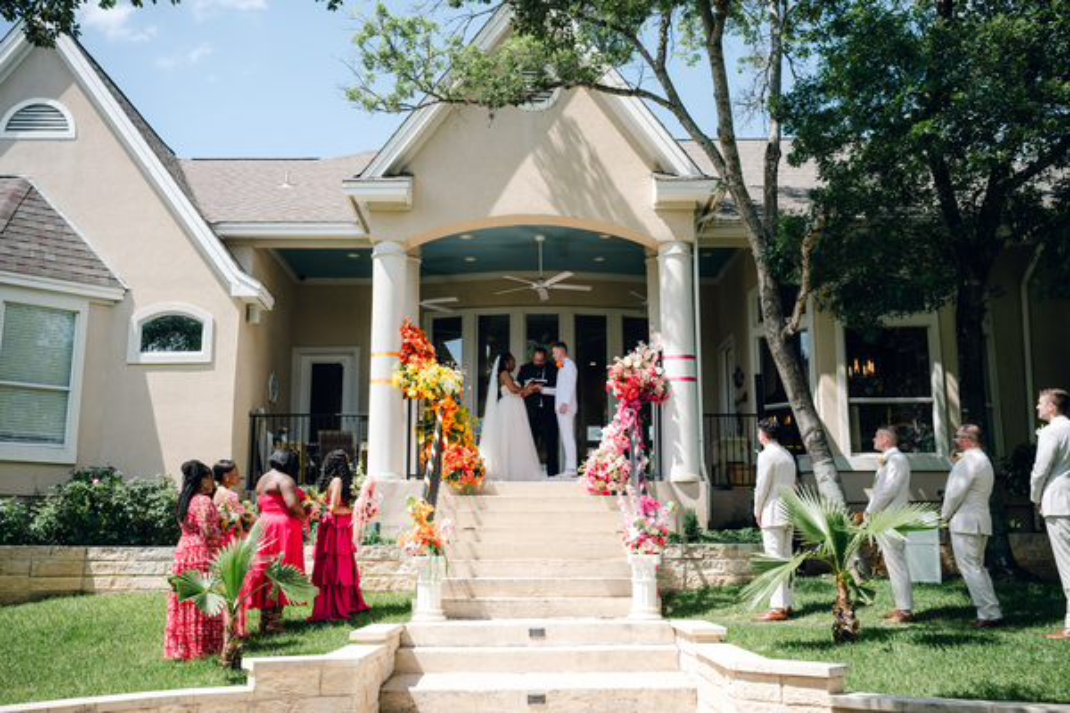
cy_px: 356
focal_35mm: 34
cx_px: 535
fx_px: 1025
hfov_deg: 55.1
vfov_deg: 38.4
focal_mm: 34.5
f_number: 4.5
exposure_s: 1/800
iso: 125
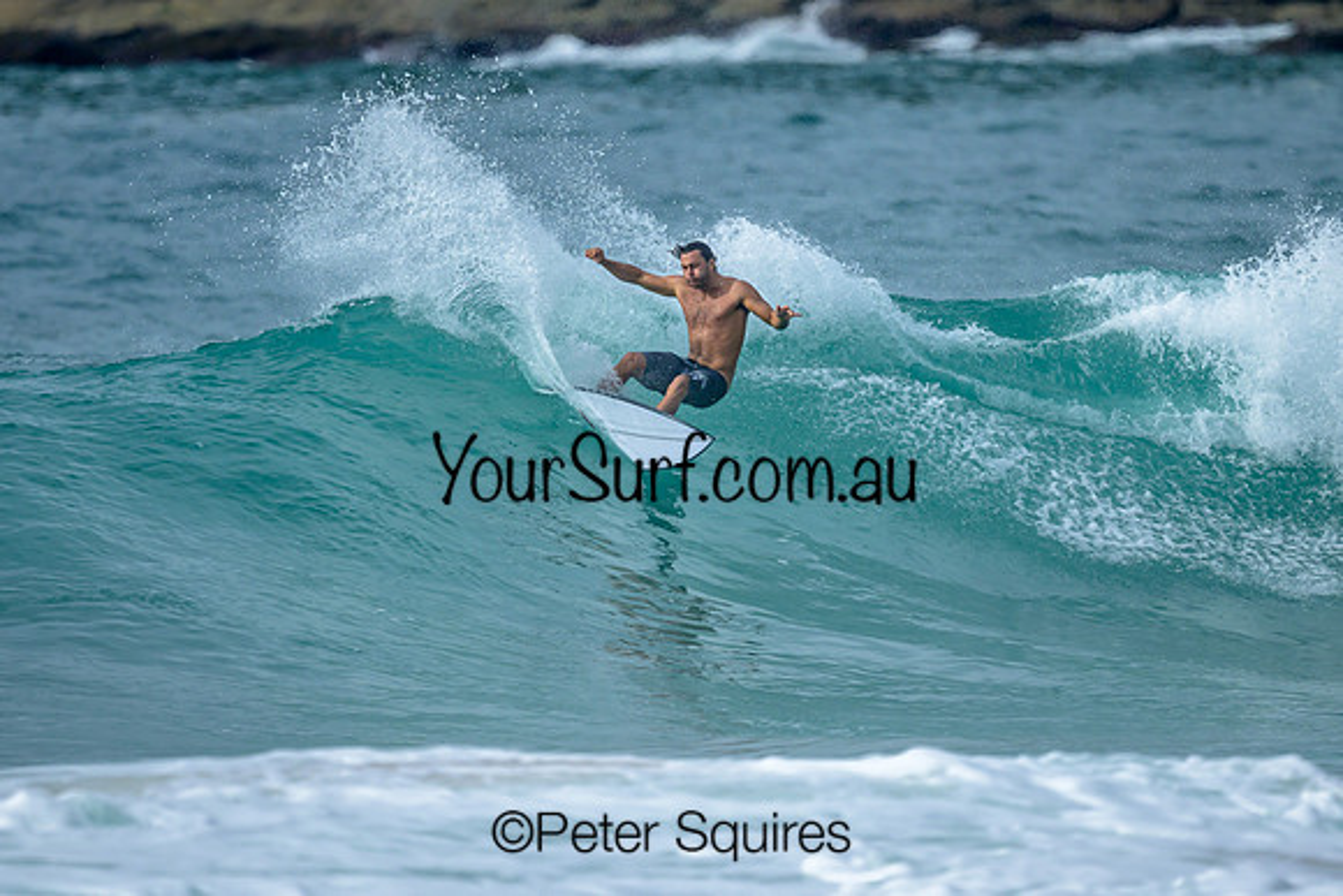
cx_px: 617
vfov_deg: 1.3
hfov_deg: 1.9
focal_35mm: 1094
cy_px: 387
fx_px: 40833
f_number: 6.3
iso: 320
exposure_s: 1/2000
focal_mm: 800
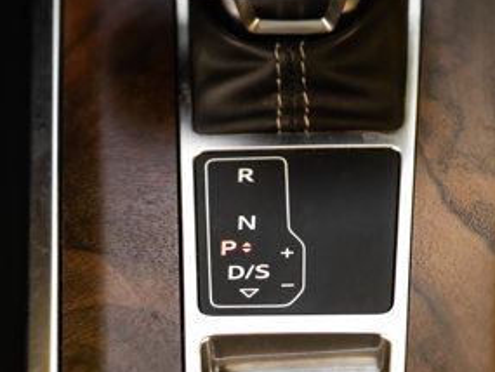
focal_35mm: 151
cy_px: 56
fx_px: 2160
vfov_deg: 9.8
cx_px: 276
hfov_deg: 13.1
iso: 640
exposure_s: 1/200
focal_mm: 70
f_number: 5
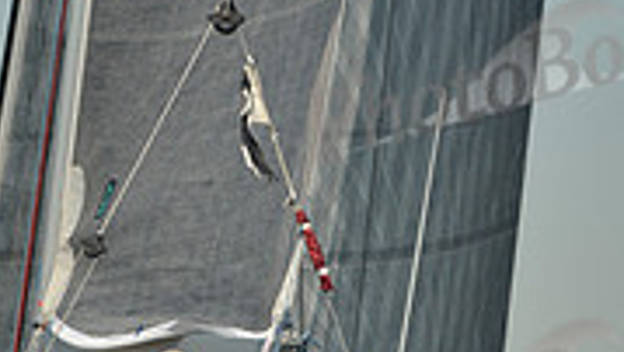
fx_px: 9819
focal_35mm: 593
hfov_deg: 3.6
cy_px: 622
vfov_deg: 2.1
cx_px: 129
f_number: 10
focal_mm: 175
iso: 200
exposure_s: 1/640
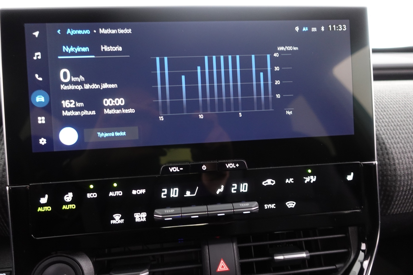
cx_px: 206
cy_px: 138
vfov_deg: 53.1
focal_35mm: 24
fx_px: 275
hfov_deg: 73.7
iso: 800
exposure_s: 1/10
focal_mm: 9.4
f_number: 1.8
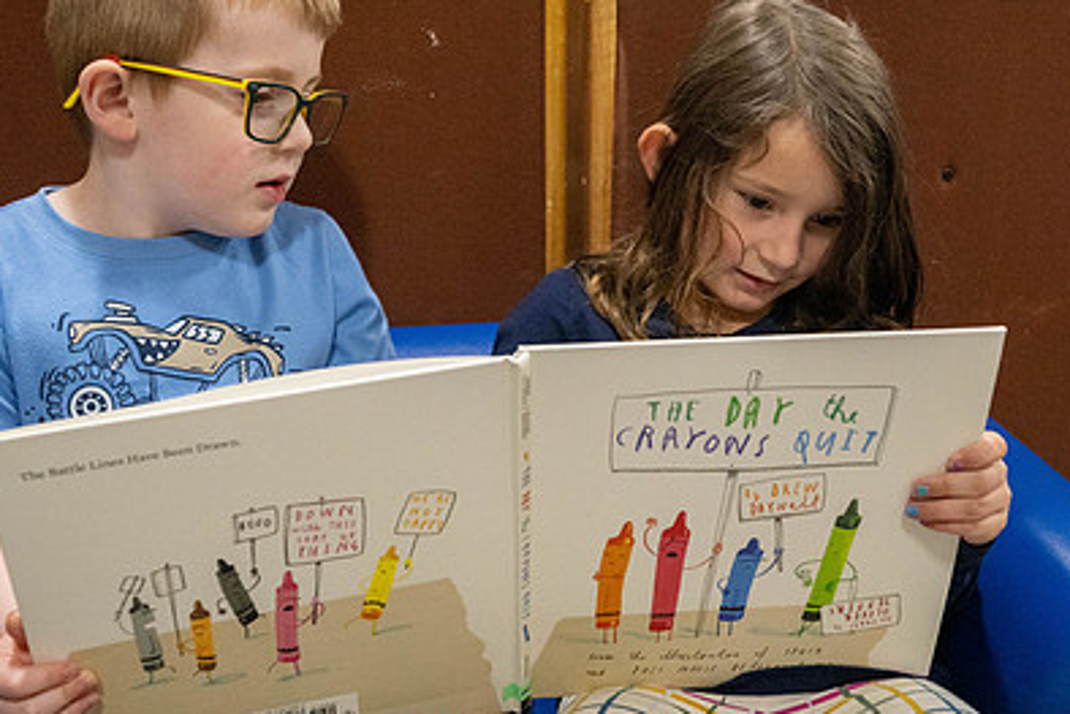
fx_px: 1368
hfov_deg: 42.7
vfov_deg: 29.3
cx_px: 568
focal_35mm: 46
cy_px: 333
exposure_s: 1/320
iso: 3200
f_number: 4
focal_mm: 30
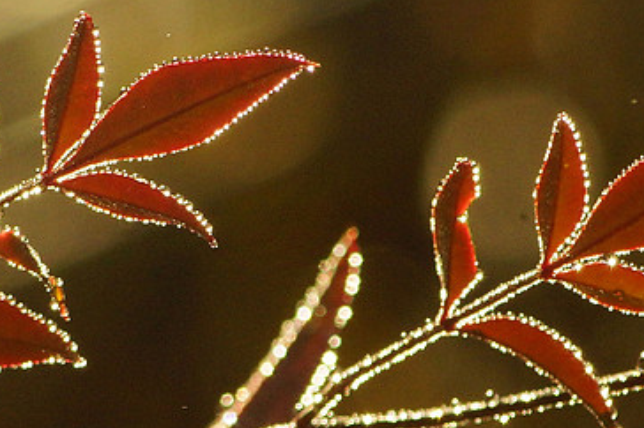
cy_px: 308
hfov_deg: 2.9
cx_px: 175
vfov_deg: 1.9
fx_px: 12832
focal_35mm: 718
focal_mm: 150
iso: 800
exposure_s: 1/800
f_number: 9
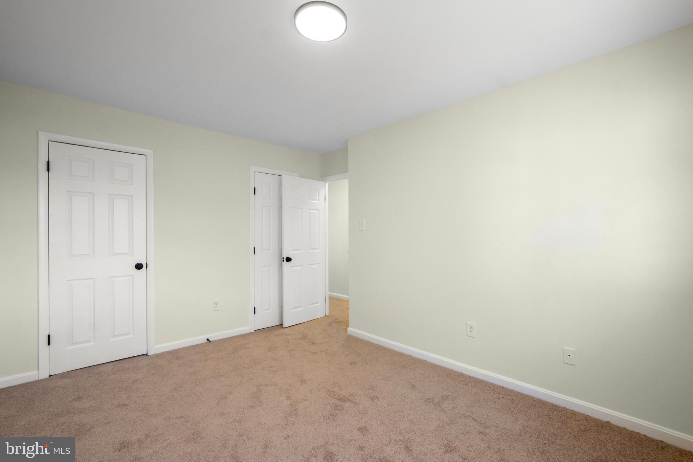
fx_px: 289
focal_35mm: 15
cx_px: 346
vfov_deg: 77.3
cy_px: 231
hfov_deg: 100.4
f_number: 8
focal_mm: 10
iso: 250
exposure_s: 1/30
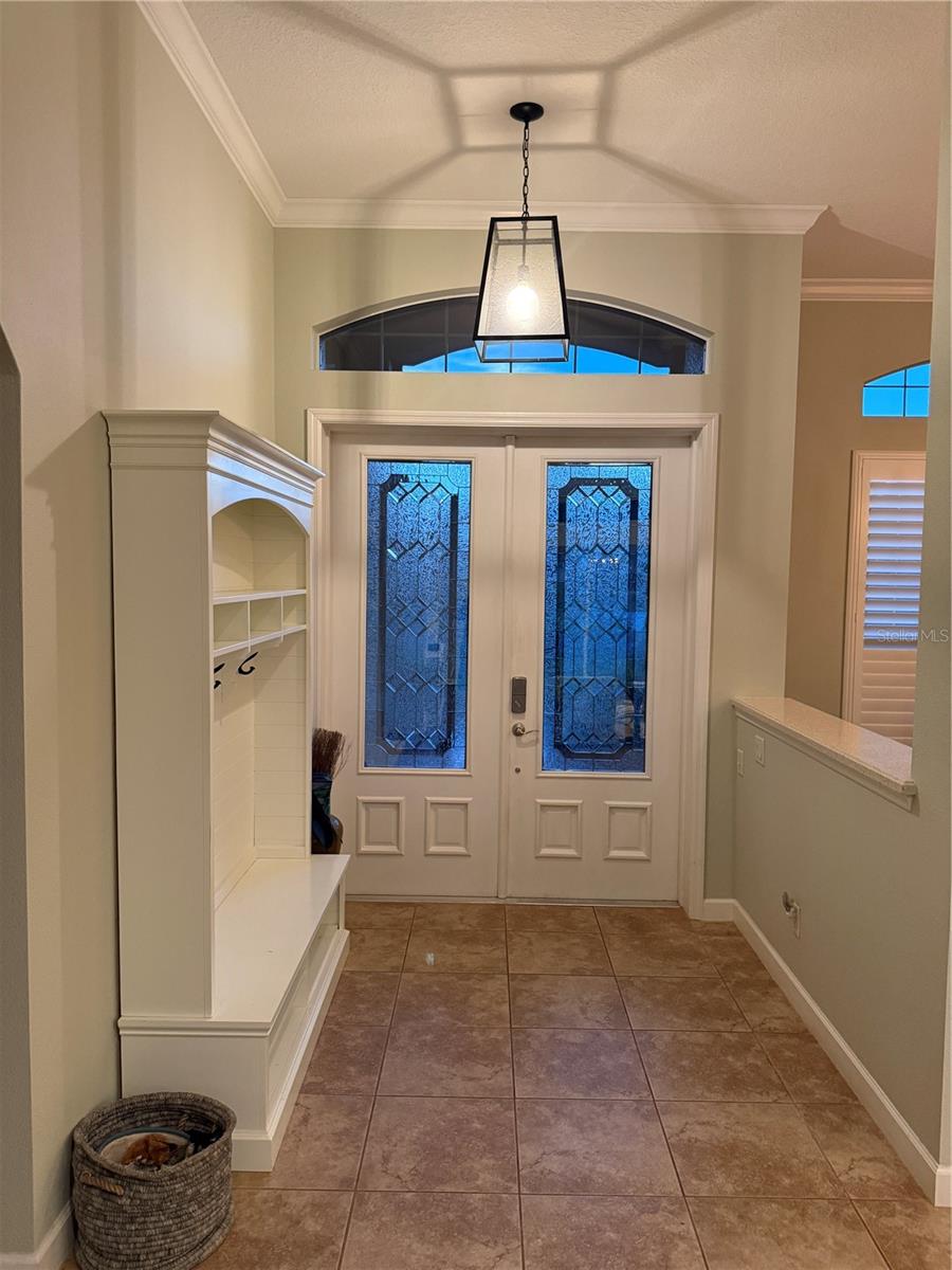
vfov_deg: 71.6
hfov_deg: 56.8
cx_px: 476
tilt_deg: -1.9
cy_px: 635
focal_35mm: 24
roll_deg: +0.1
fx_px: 880
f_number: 1.78
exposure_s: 1/60
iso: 400
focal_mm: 6.76
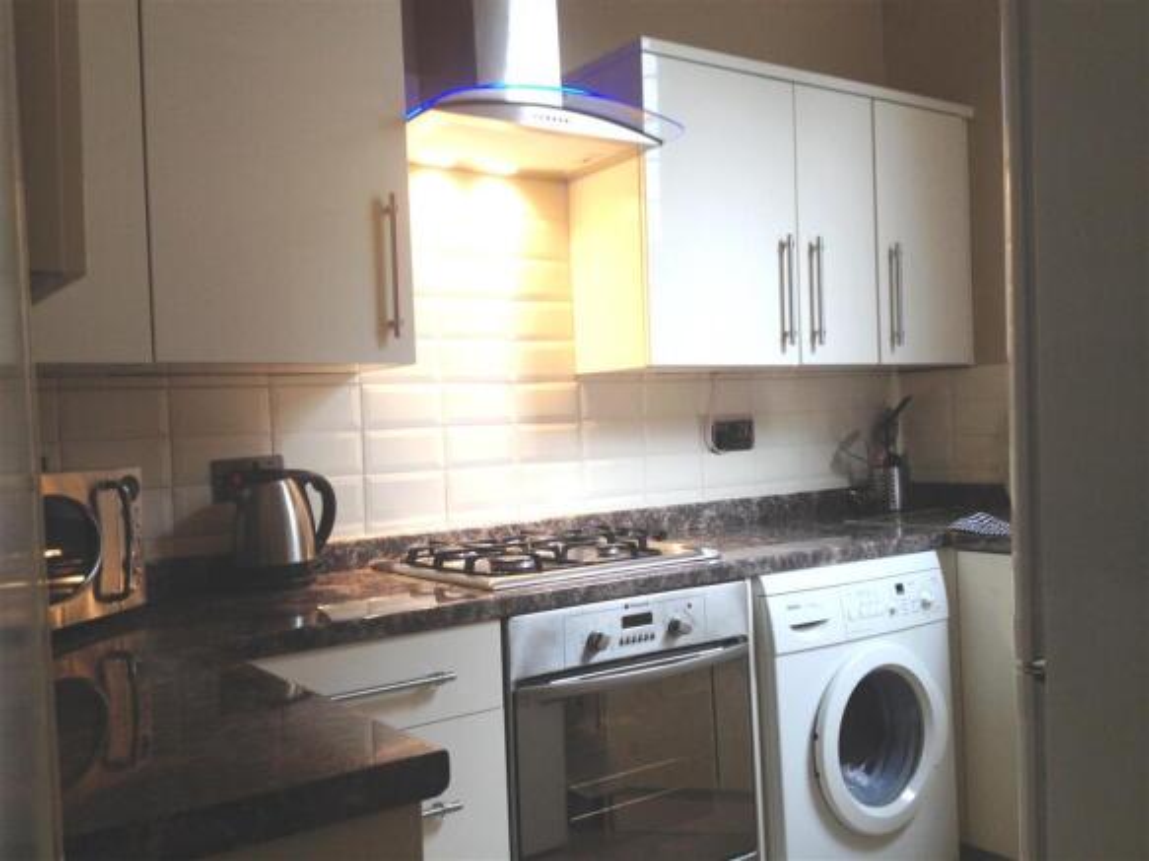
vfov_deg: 40.7
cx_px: 574
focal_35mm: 35
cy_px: 430
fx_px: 1162
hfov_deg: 52.6
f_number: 2.4
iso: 64
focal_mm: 4.28
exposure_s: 1/40
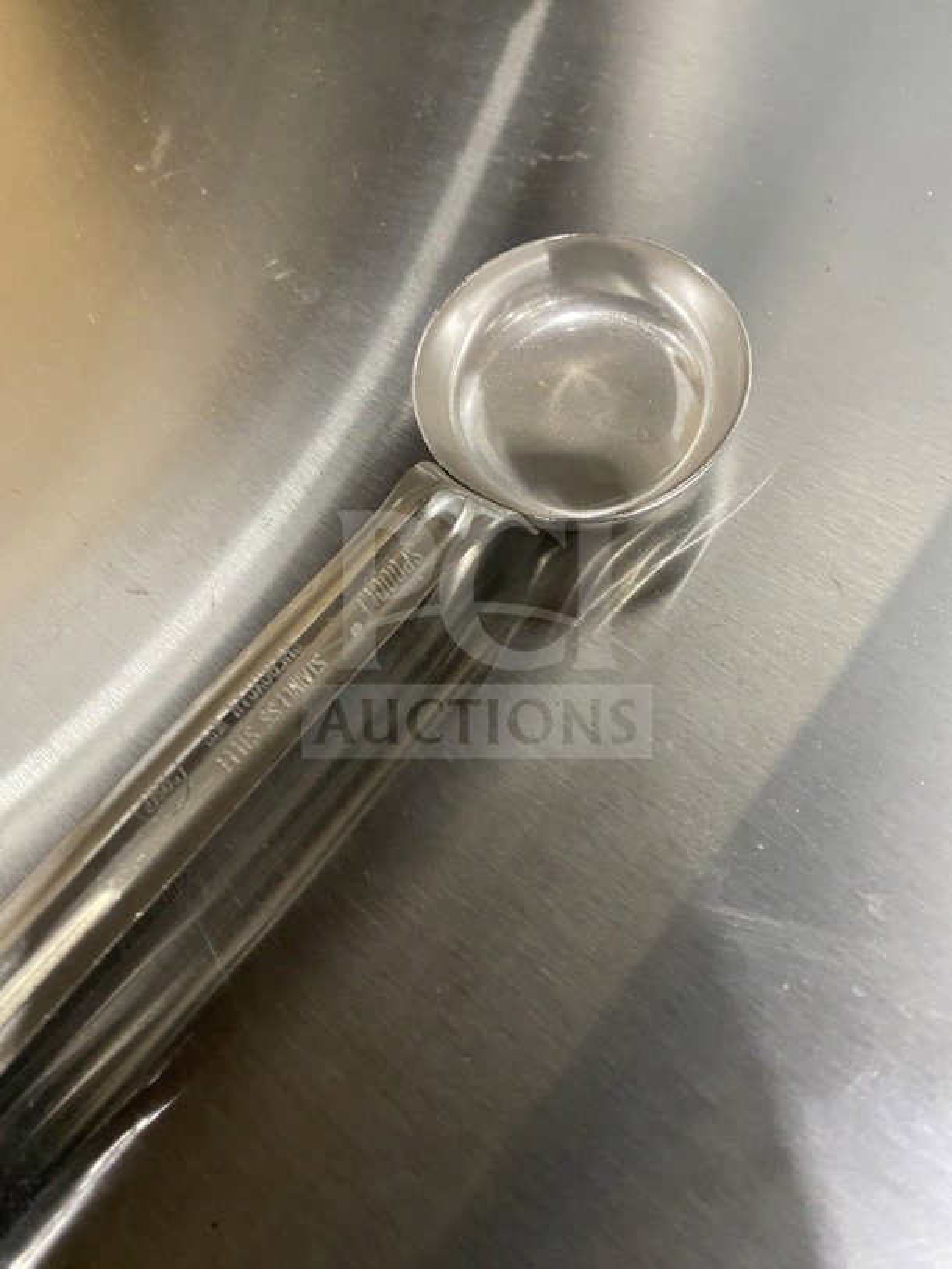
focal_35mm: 26
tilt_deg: -55.9
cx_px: 476
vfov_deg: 67.3
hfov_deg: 53.1
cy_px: 634
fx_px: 953
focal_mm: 4.25
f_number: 1.8
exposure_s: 1/60
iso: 400
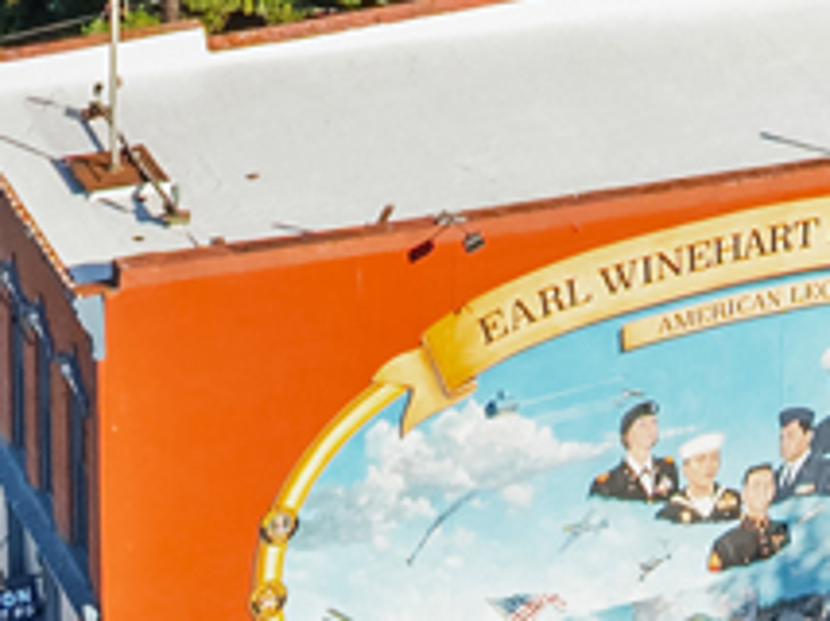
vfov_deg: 7.9
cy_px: -607
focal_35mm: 180
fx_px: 4311
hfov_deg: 11.0
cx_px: 640
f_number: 2.8
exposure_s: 1/60
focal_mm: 12.29
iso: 190
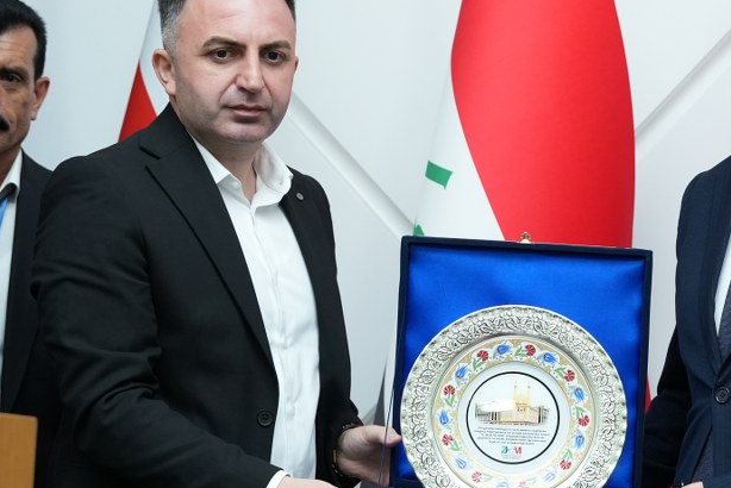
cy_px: 224
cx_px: 561
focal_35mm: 105
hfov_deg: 19.3
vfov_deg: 13.1
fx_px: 2133
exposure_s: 1/125
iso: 1600
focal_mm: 42
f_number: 4
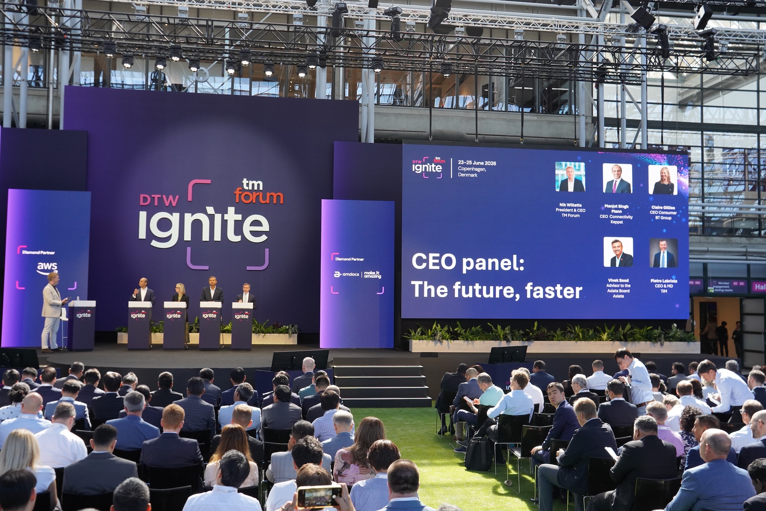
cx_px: 383
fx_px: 787
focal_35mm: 37
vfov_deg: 35.9
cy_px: 256
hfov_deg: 51.9
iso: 2500
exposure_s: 1/250
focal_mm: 37
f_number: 7.1
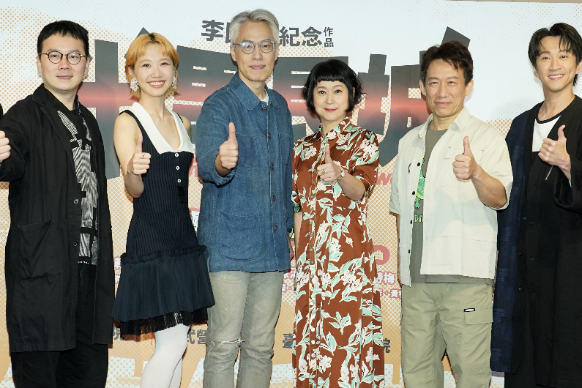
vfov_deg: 20.6
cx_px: 281
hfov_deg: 30.5
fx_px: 1067
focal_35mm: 66
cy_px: 230
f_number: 5.6
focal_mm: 41
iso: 1250
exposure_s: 1/125
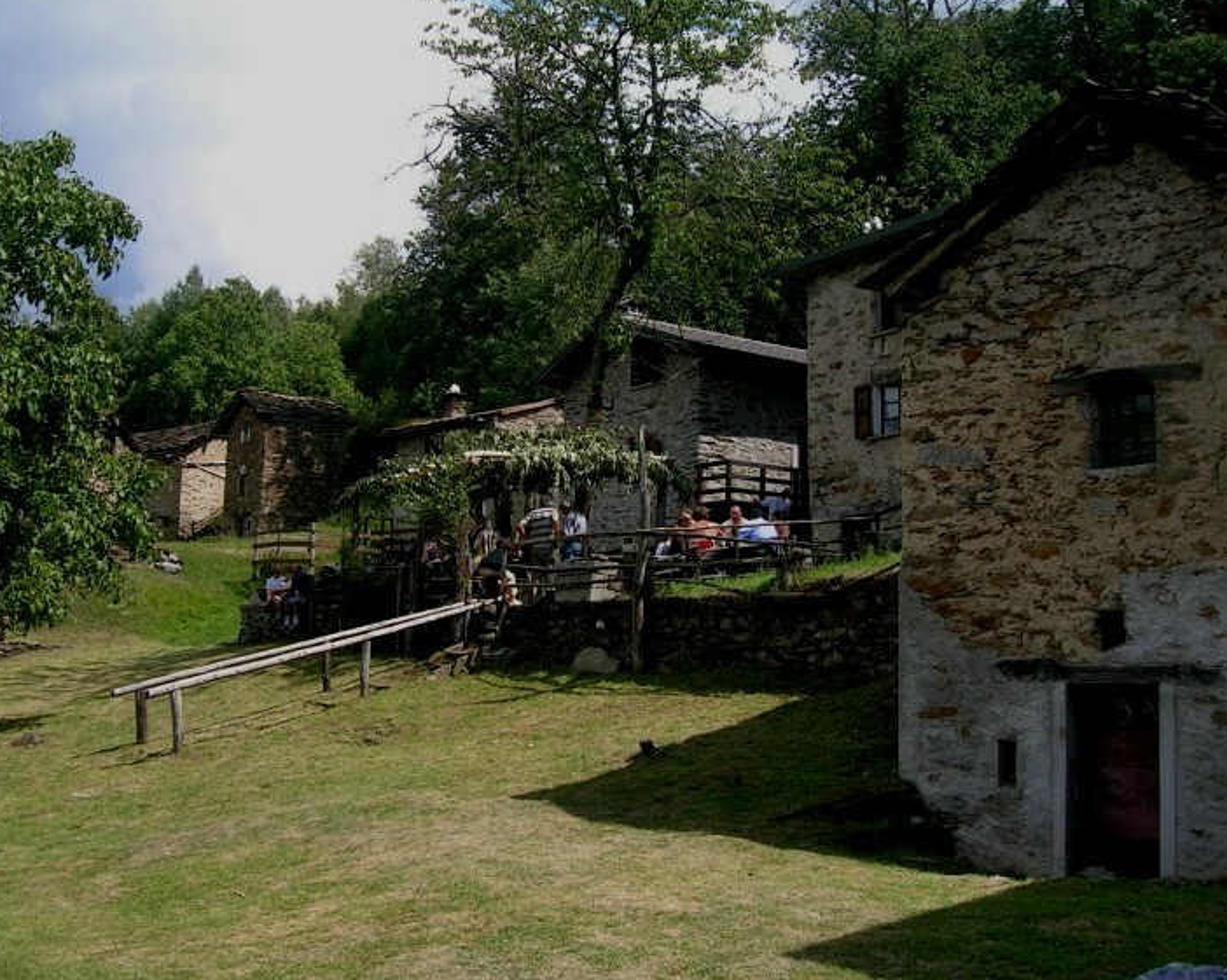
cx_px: 587
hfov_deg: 49.1
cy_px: 487
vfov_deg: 40.1
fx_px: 1343
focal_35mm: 37
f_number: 4.8
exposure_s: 1/247
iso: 50
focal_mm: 5.4
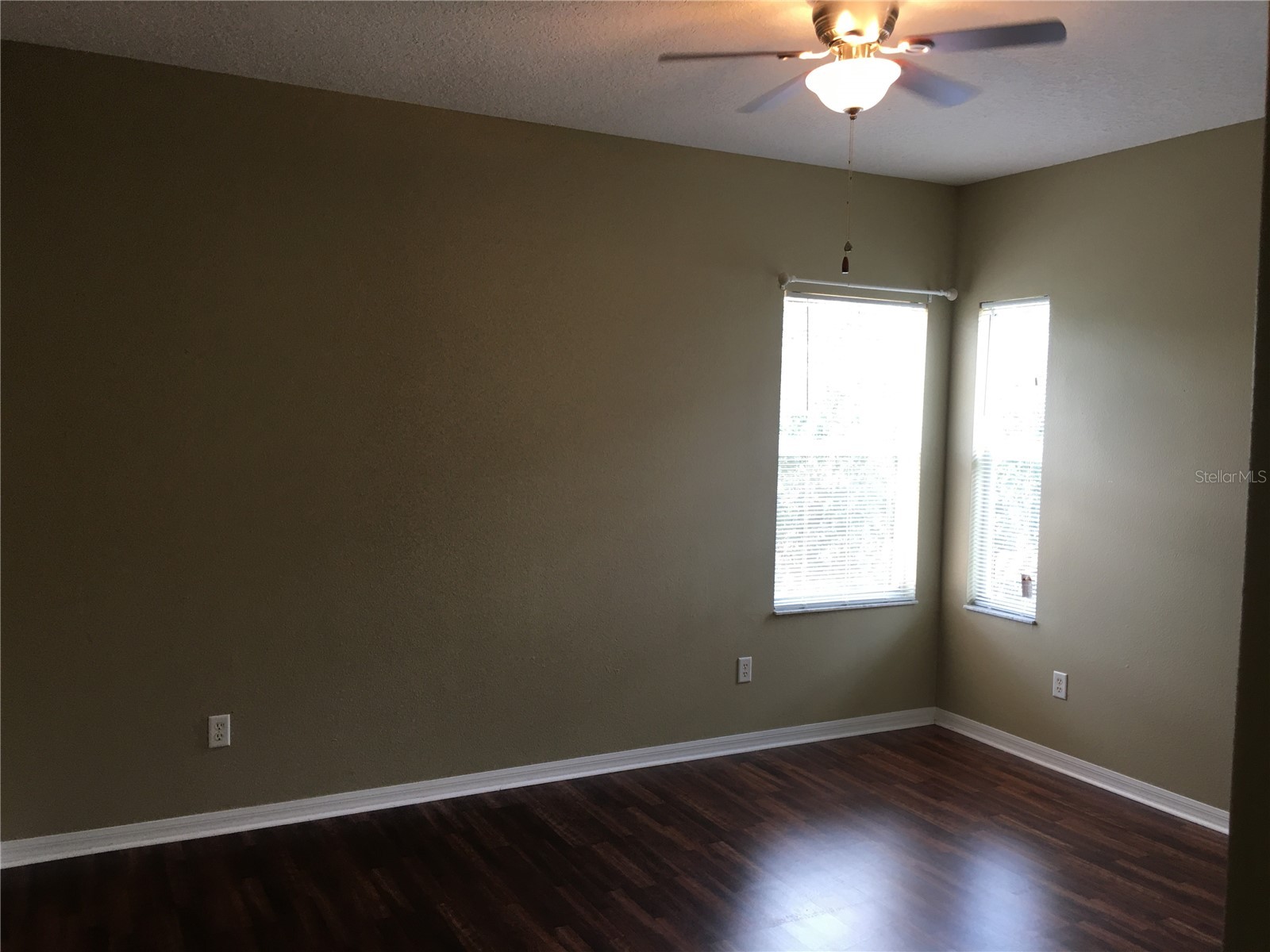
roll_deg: -1.6
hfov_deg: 61.7
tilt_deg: -0.3
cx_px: 635
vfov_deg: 48.2
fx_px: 1064
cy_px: 476
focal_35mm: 29
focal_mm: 4.15
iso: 32
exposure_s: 1/40
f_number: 2.2
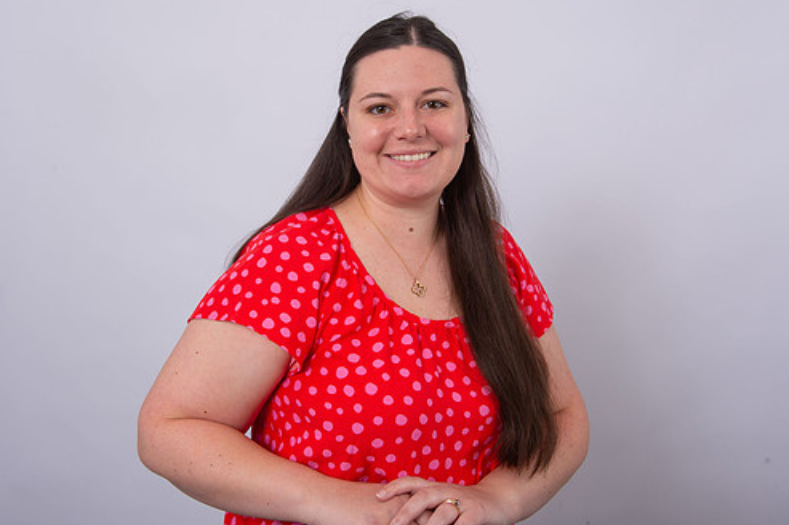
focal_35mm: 40
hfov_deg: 48.4
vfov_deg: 33.3
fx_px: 876
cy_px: 222
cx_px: 365
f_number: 9
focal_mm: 34
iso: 100
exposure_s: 1/250
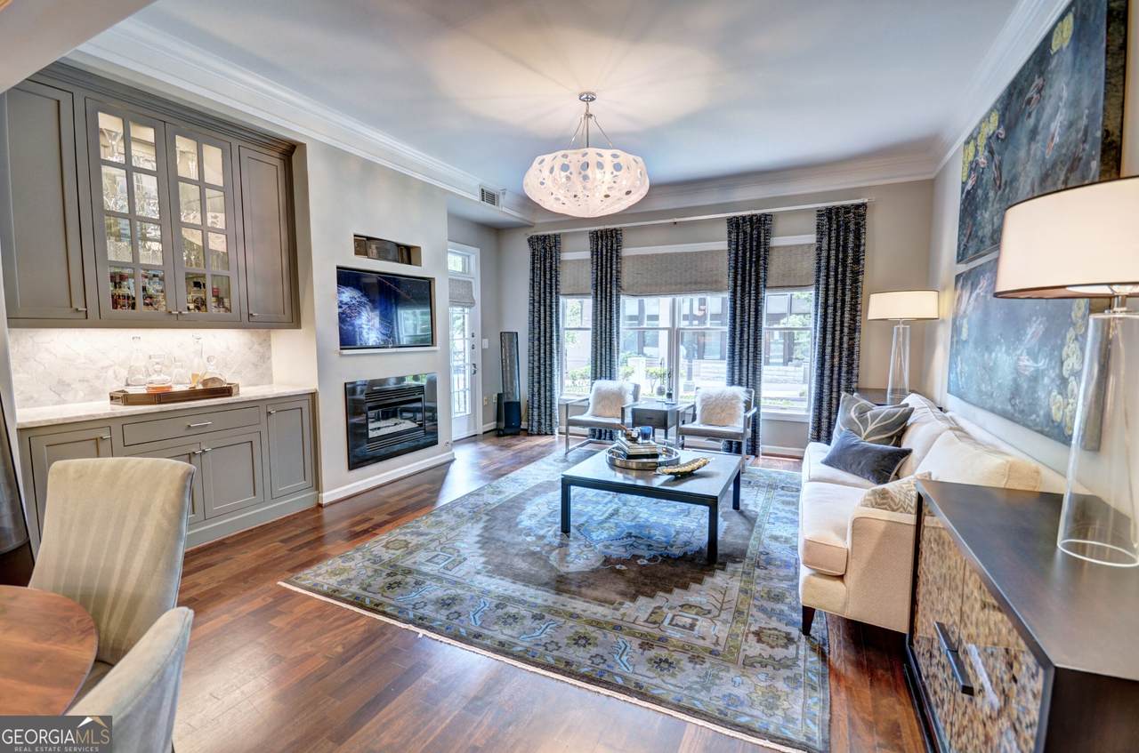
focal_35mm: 15
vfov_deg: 77.0
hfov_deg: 100.5
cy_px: 376
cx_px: 570
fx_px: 473
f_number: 5.6
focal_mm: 10
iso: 400
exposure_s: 1/20
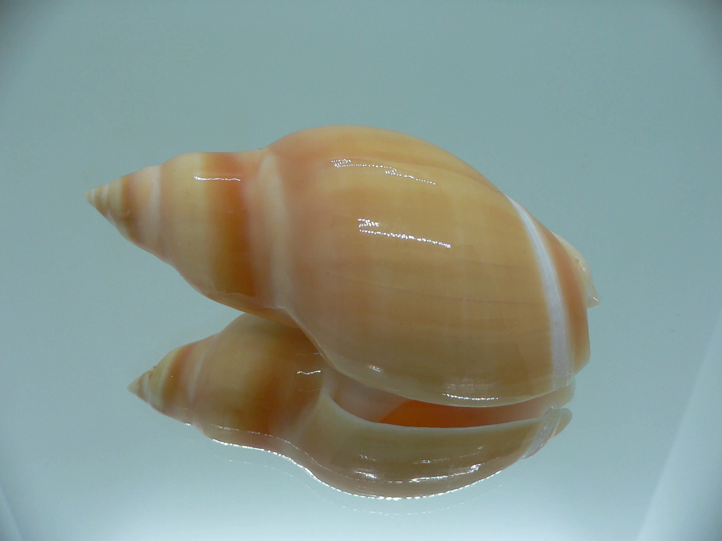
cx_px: 361
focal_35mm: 35
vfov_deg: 40.7
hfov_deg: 52.6
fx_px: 730
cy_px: 270
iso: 80
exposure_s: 1/60
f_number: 2.8
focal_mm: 4.6
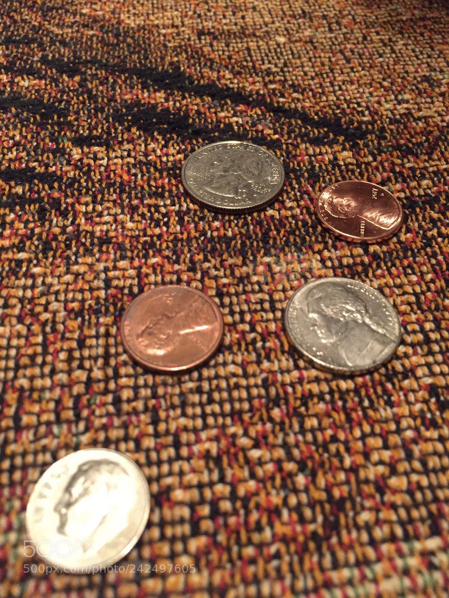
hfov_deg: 48.2
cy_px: 299
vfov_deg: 61.7
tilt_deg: -52.1
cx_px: 224
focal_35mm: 29
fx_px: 502
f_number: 2.2
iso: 400
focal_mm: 4.15
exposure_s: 1/15
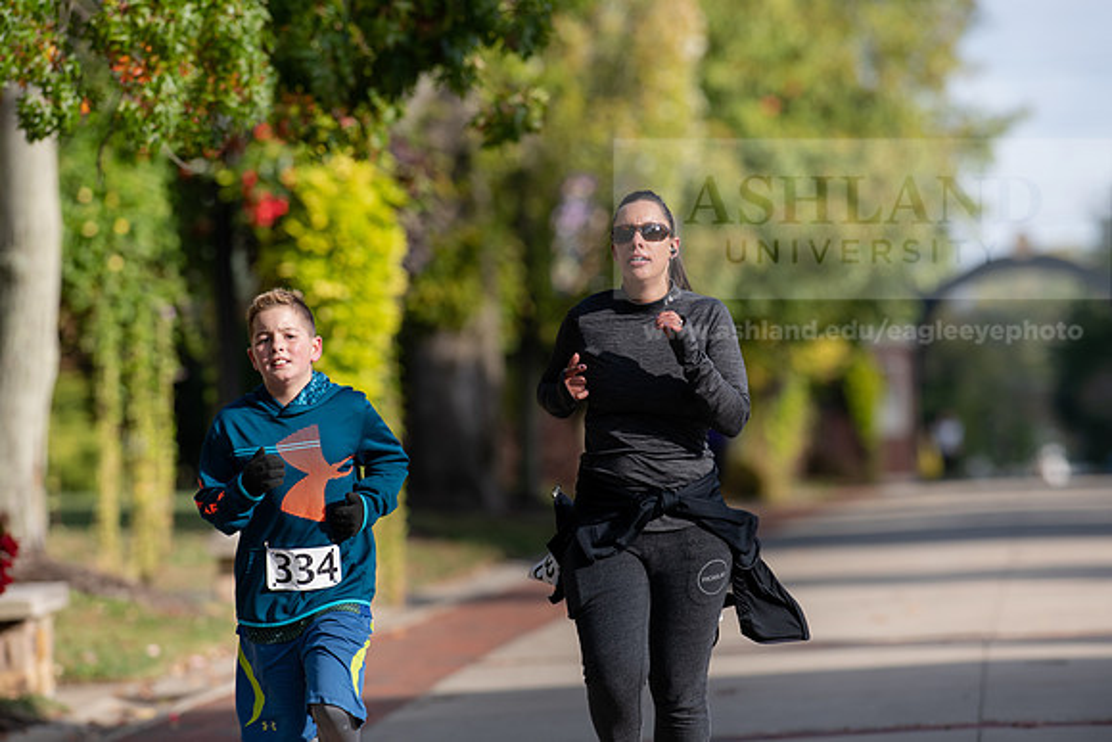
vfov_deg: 4.6
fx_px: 9268
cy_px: 371
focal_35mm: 300
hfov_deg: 6.9
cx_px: 556
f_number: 5
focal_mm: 300
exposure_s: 1/500
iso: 200
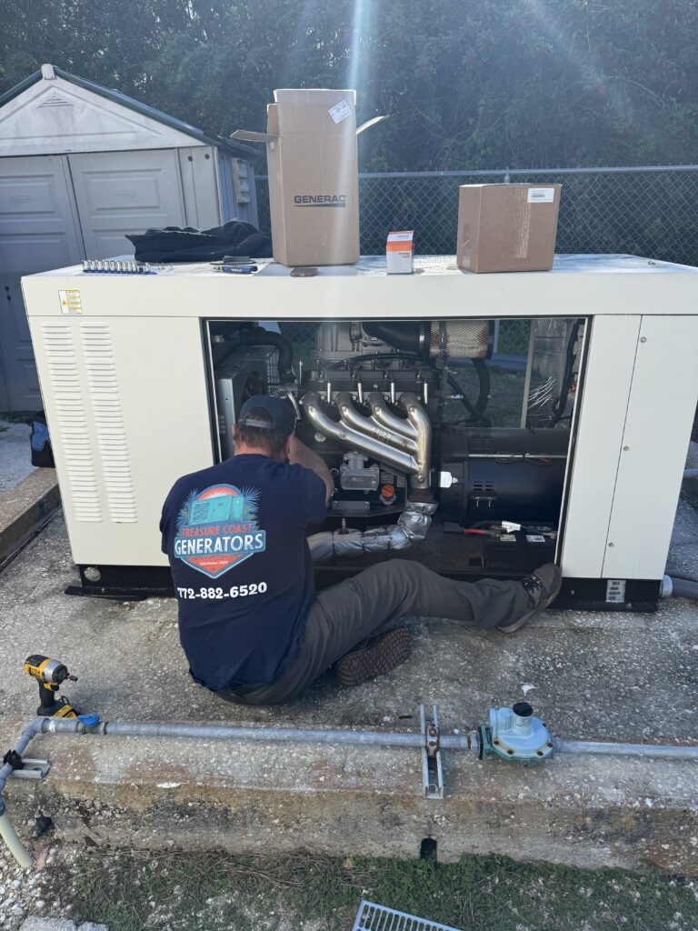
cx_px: 349
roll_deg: +1.0
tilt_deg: -20.7
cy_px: 466
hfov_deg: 56.8
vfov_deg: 71.6
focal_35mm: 24
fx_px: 645
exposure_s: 1/1689
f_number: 1.78
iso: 80
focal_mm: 6.76
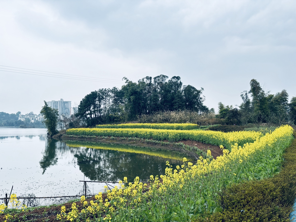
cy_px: 111
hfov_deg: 67.3
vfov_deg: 53.1
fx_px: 222
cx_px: 148
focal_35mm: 26
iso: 50
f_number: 1.6
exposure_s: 1/338
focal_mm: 5.96
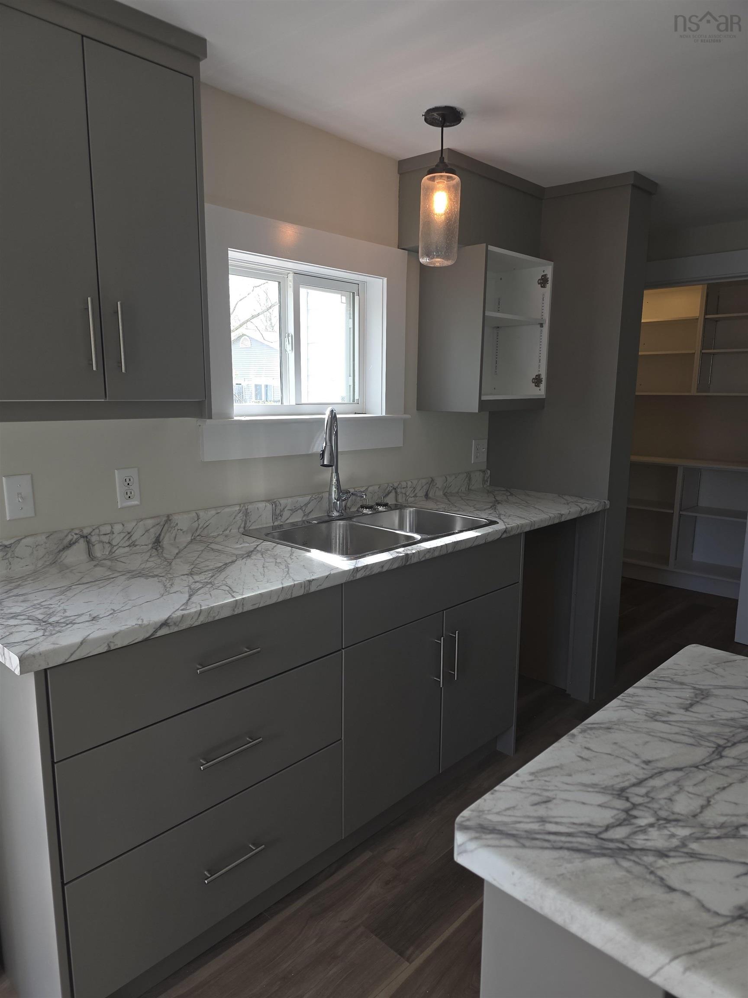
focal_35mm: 23
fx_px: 663
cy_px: 499
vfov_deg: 73.9
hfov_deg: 58.9
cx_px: 374
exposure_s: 1/60
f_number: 1.7
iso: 20
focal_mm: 6.3
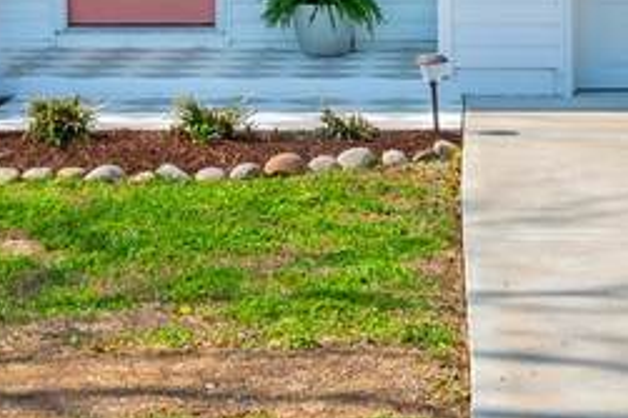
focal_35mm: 97
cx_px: 400
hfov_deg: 21.0
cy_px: -348
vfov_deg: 12.7
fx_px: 1691
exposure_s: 1/640
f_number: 8
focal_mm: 19
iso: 400
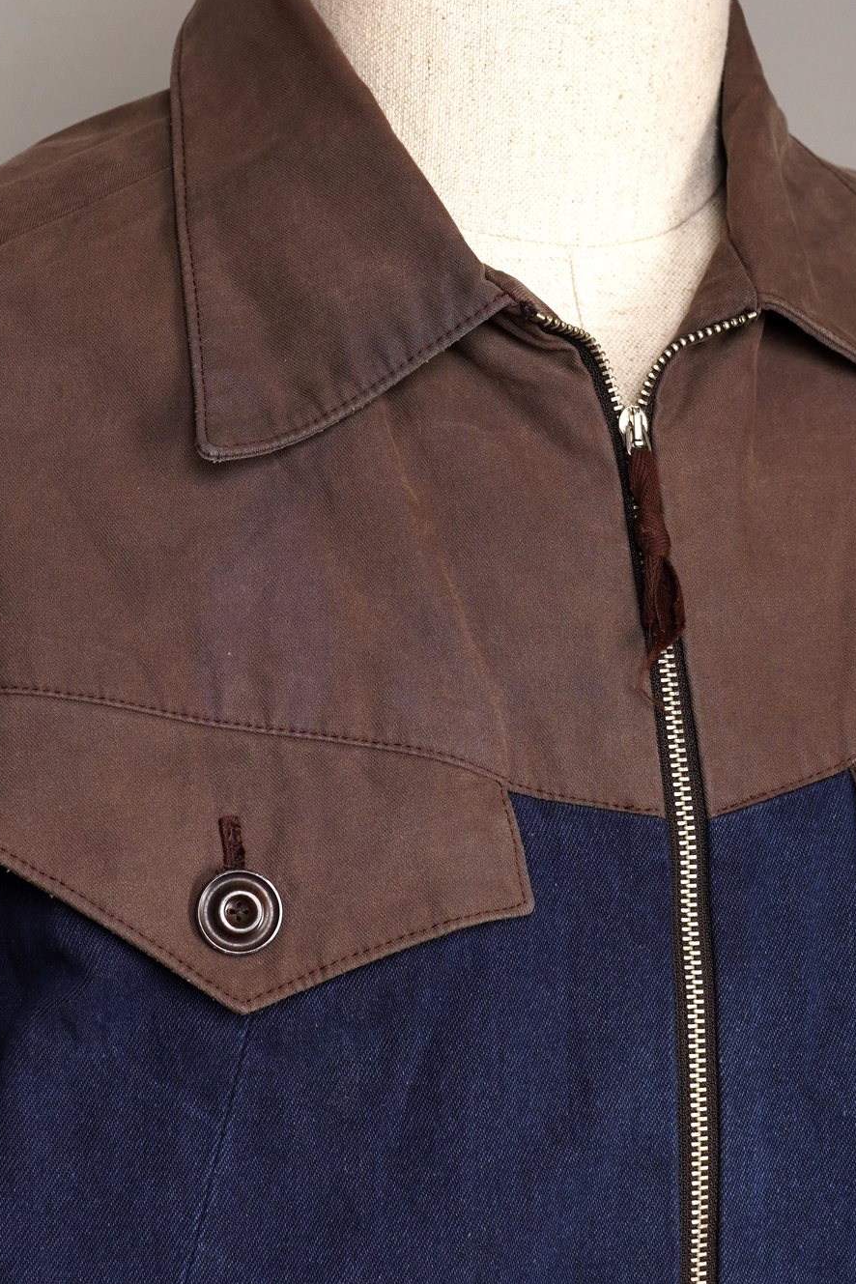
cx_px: 541
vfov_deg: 19.5
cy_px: 288
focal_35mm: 104
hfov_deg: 13.2
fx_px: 3709
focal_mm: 32
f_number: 5.6
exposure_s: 1/15
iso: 200
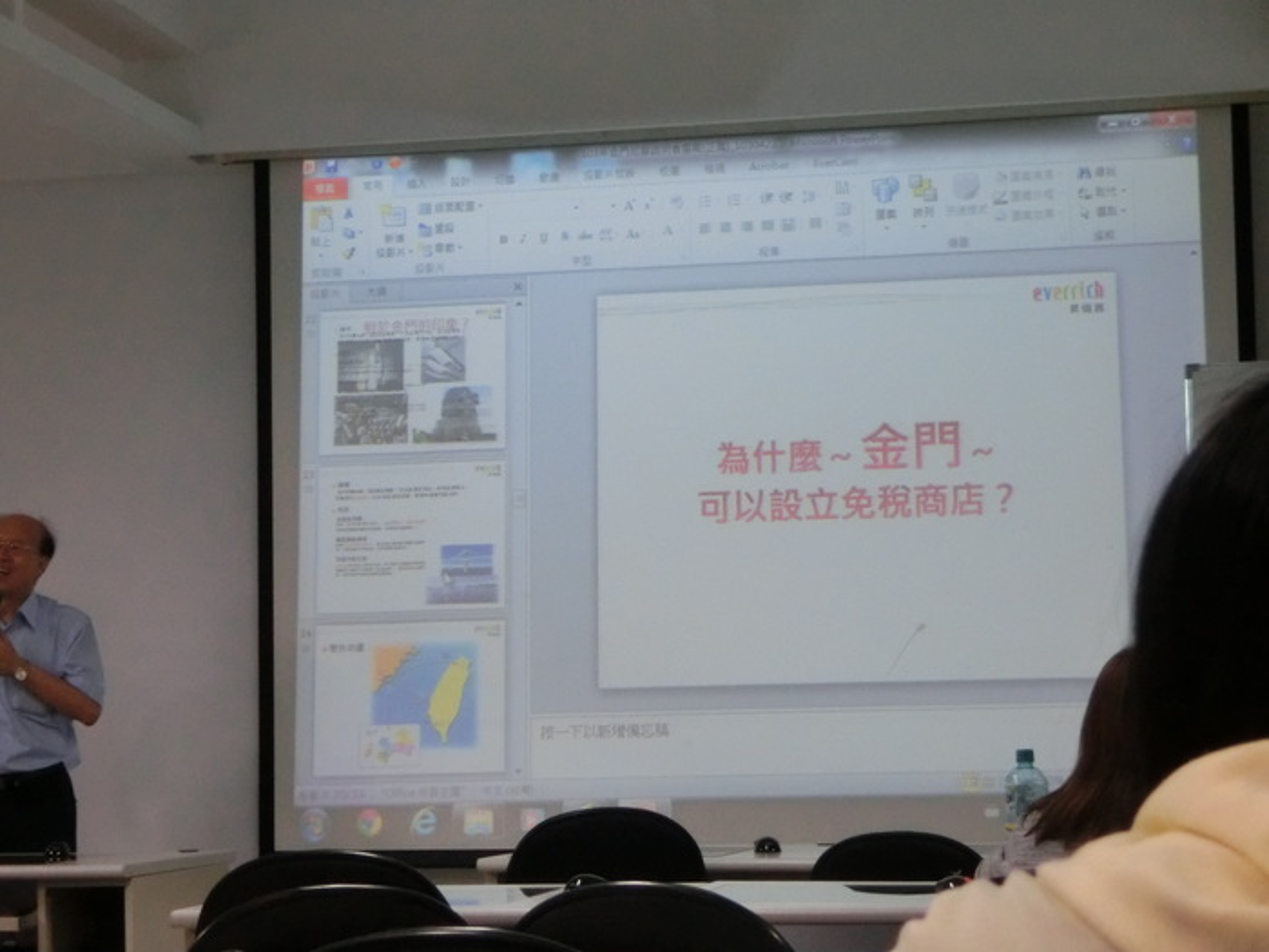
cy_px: 476
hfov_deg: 25.0
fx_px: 2859
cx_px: 634
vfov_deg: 18.9
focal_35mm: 78
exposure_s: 1/100
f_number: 4.9
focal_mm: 13.79
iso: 800
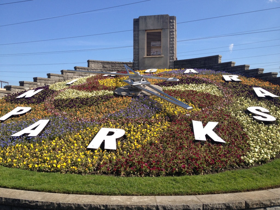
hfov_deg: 52.6
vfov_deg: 40.7
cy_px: 105
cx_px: 140
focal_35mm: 35
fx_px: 283
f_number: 2.4
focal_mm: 4.28
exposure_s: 1/1255
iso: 50
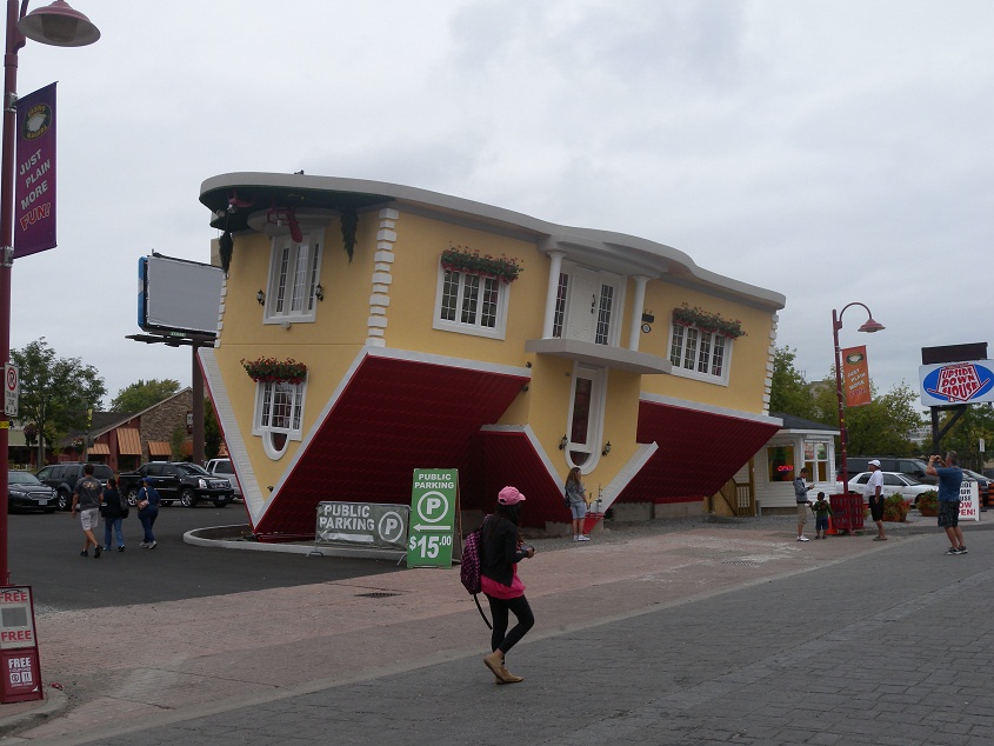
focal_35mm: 38
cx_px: 497
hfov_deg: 49.0
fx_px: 1091
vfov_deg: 37.7
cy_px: 373
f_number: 4.1
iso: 64
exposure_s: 1/176
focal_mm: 8.1
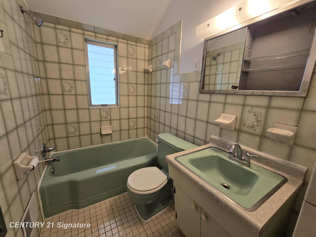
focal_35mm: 13
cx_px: 158
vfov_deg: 89.9
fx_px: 119
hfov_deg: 106.2
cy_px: 118
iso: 160
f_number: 2.2
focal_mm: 2.2
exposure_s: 1/60
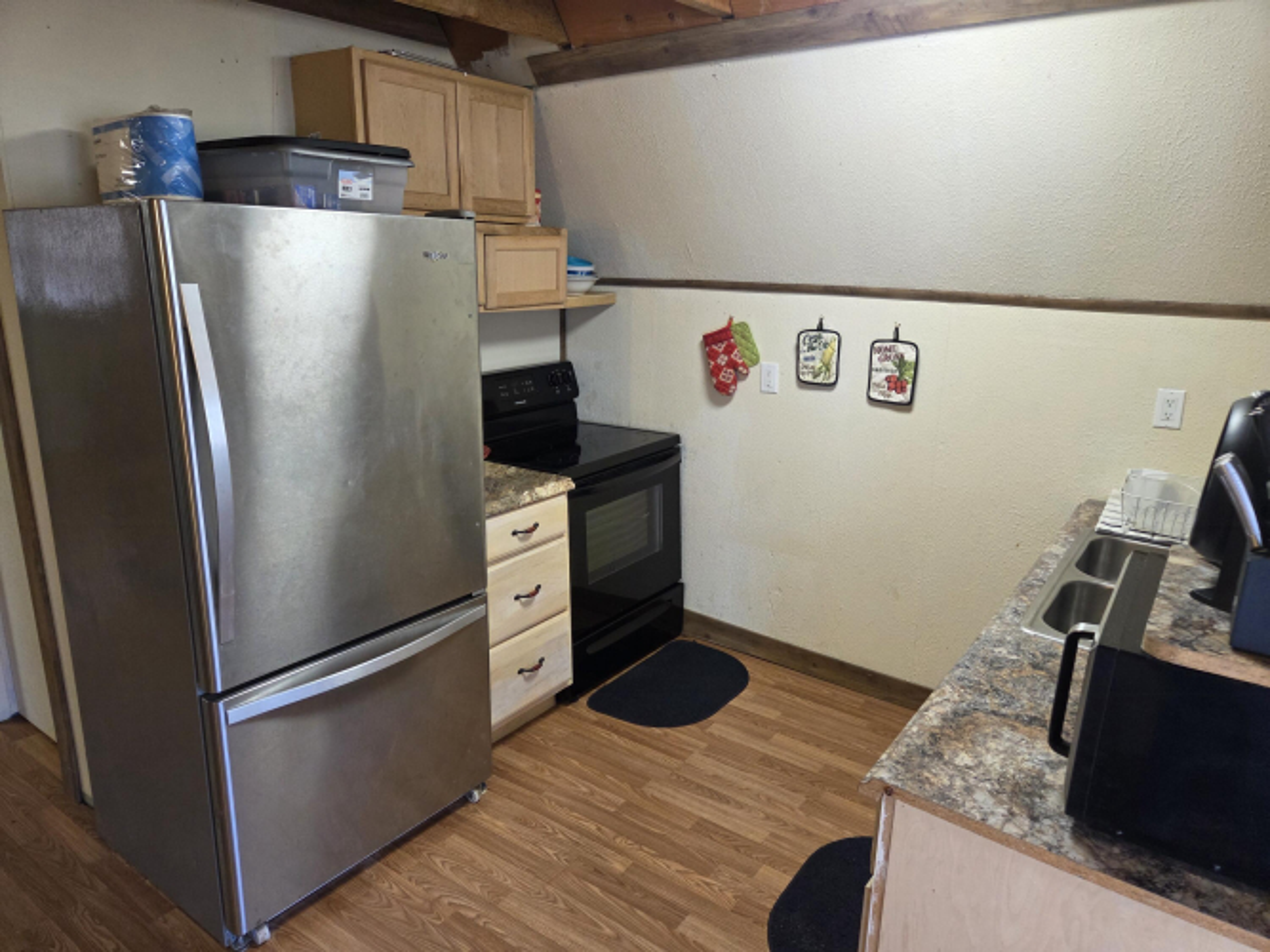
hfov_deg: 73.9
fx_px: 844
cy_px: 476
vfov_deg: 58.9
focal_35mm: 23
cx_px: 635
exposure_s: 1/120
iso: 320
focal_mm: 5.4
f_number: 1.8
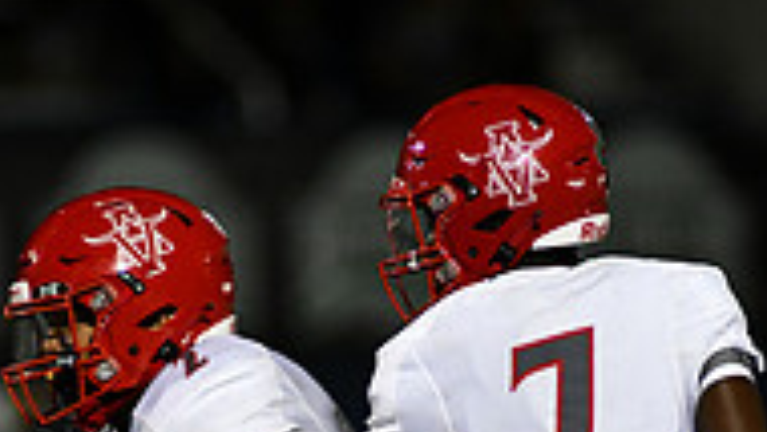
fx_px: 19550
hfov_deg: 2.2
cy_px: 563
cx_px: 379
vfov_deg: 1.3
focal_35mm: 961
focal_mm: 300
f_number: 2.8
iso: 1600
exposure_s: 1/1000
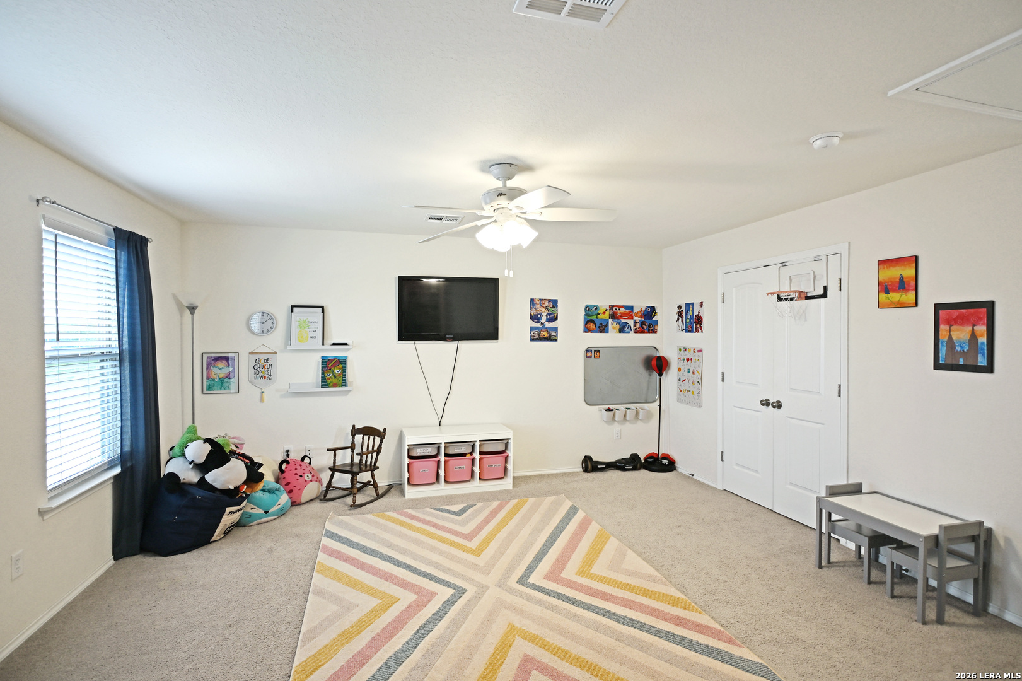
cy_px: 340
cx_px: 511
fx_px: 511
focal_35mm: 18
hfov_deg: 90.0
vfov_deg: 67.4
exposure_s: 1/20
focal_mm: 12
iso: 125
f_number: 3.5
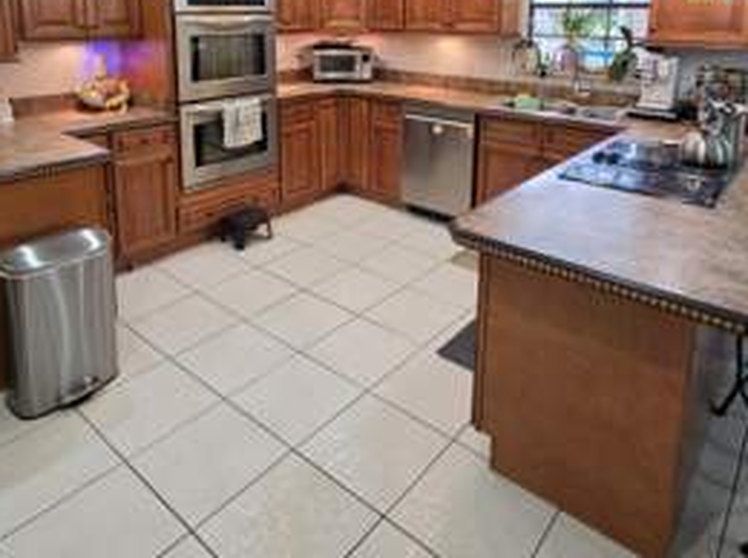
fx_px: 518
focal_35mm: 24
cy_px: 108
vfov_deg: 52.8
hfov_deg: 71.7
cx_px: 383
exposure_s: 1/120
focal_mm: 2.2
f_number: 1.9
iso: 200
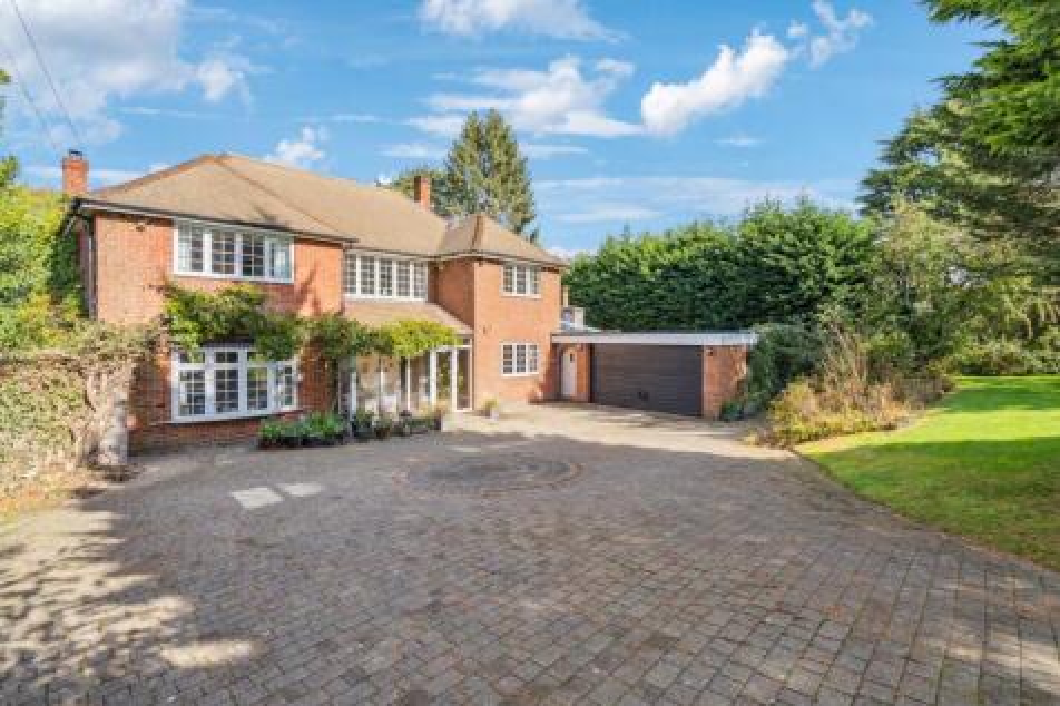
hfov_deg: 96.8
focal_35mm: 16
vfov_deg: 73.7
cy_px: 353
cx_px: 530
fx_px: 471
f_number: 7.1
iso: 320
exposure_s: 1/400
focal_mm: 16
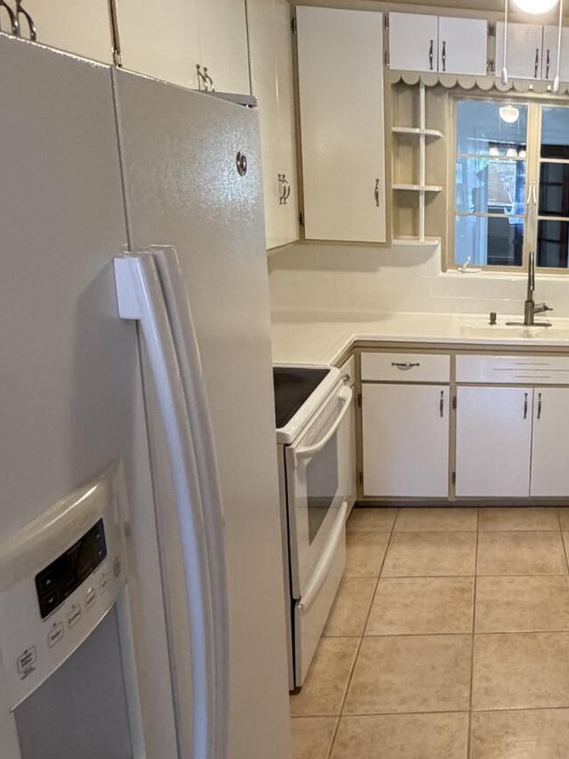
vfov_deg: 55.3
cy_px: 373
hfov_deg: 38.0
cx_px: 576
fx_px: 723
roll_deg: -2.8
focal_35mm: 33
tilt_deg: -13.5
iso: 400
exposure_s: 1/60
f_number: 2.2
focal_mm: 2.22
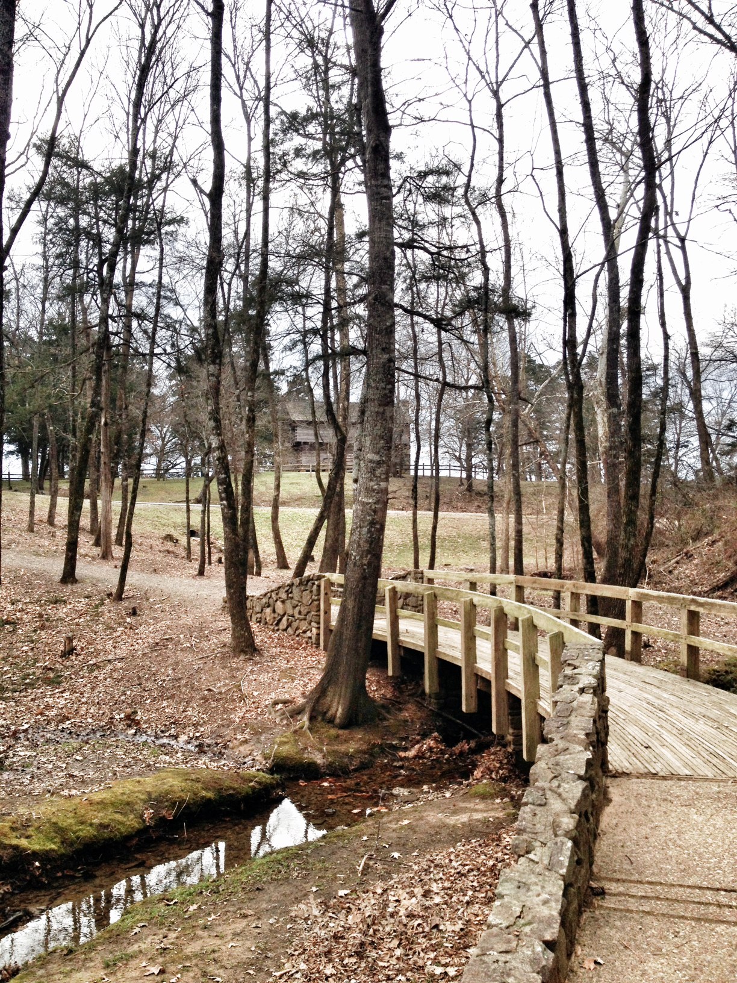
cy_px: 492
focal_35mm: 35
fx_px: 994
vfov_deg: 52.6
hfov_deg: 40.7
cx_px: 368
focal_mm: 4.28
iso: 50
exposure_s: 1/581
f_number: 2.4
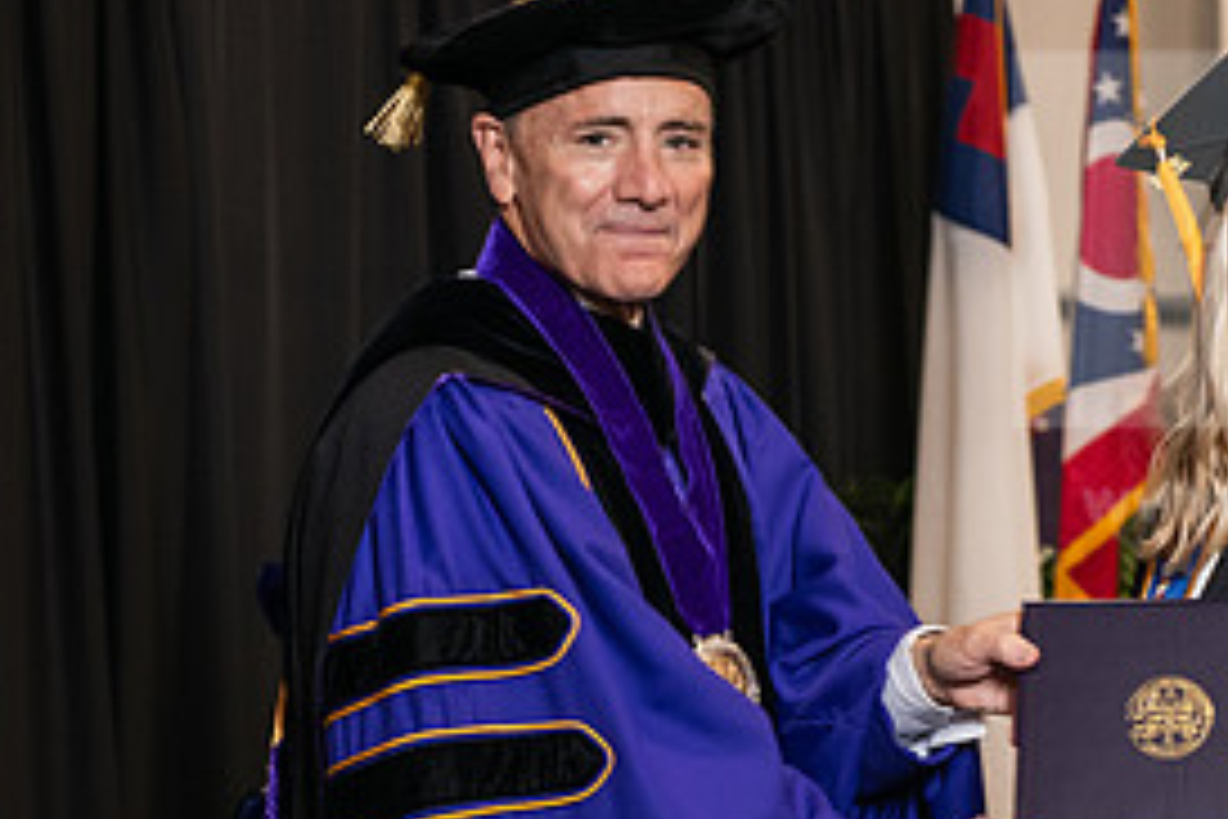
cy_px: 596
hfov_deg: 14.6
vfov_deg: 9.8
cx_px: 877
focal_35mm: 140
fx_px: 4775
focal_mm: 66
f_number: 5
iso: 1600
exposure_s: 1/125
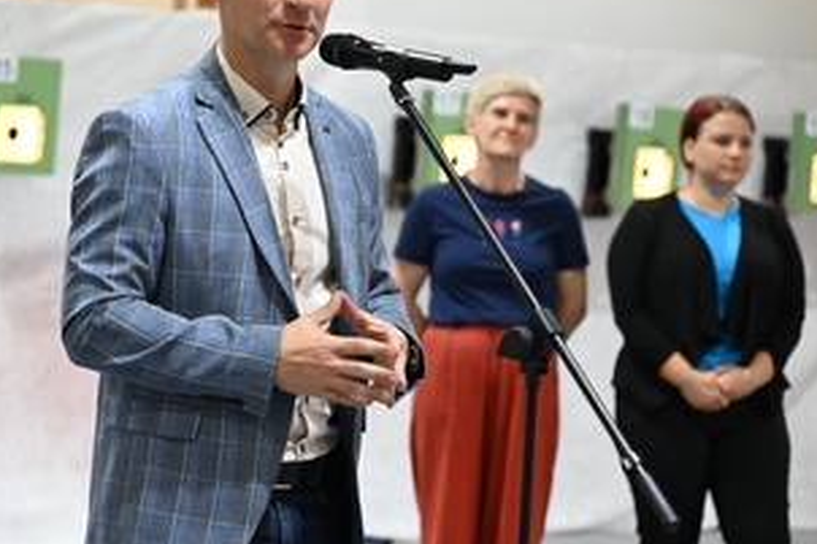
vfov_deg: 8.8
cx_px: 289
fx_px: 3516
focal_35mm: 155
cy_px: 238
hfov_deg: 13.2
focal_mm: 104
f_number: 4
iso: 1600
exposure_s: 1/125
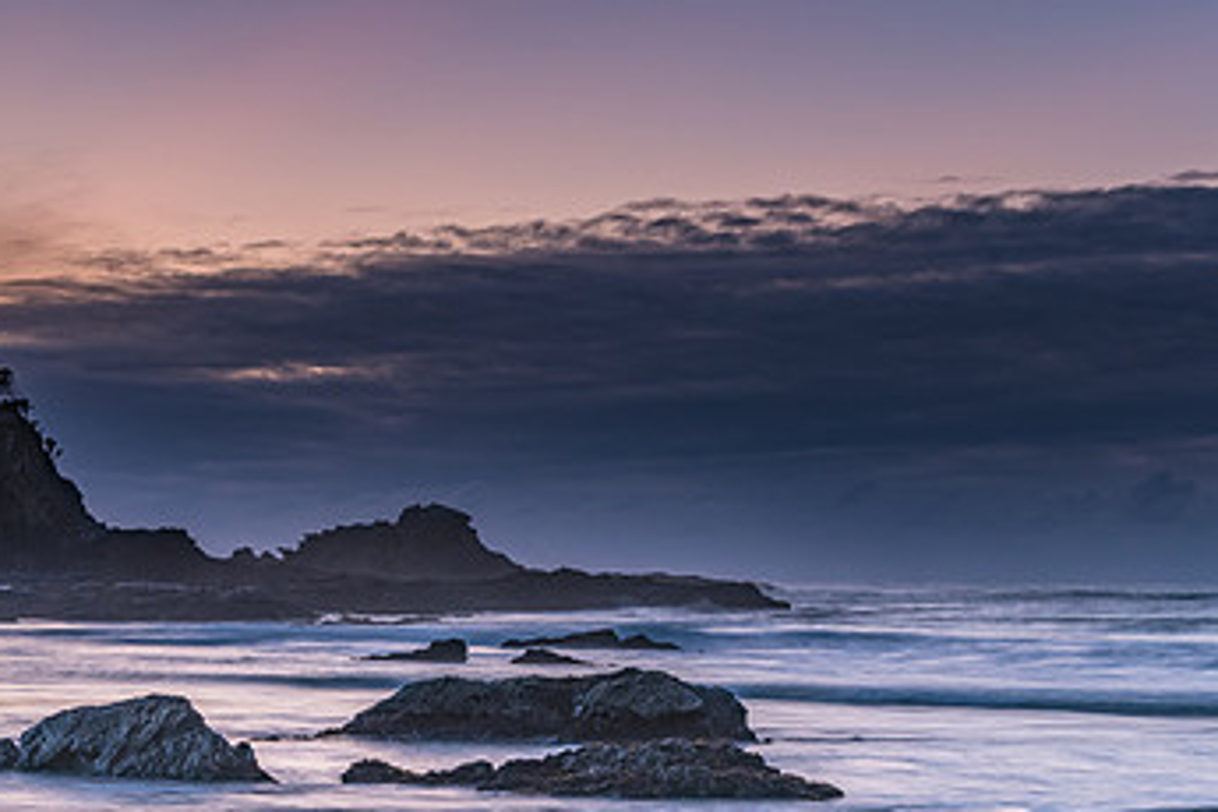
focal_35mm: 96
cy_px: 457
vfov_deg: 14.2
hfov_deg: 21.1
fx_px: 3248
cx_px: 353
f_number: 8
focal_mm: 55
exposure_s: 2
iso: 250
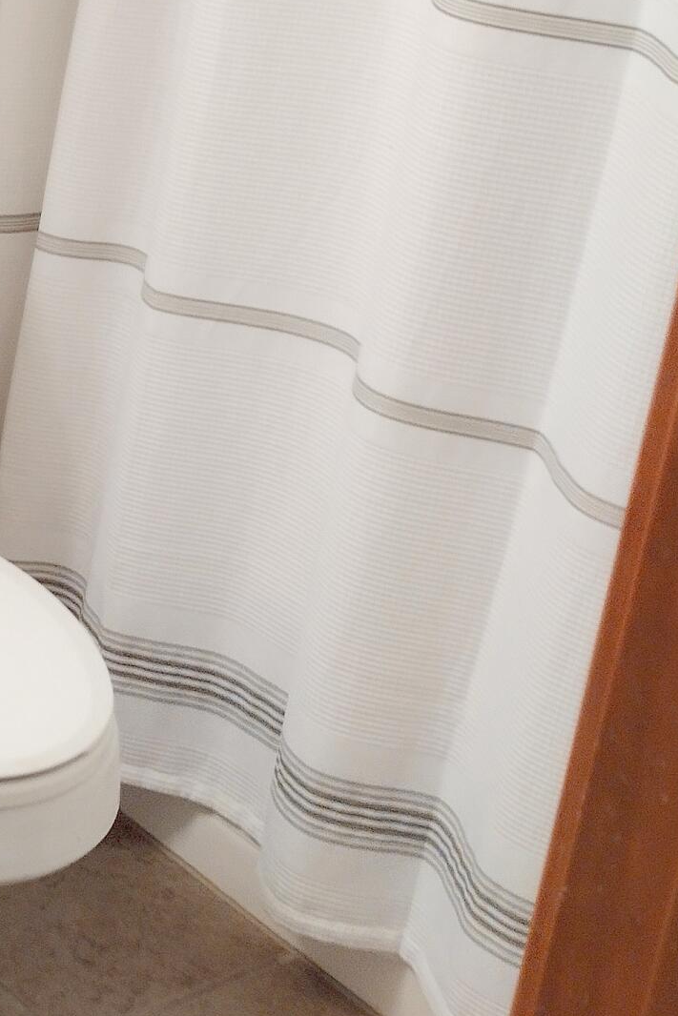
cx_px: -523
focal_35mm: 79
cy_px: 176
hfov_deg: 15.1
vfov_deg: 25.2
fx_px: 2231
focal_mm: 4.71
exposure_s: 1/40
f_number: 1.7
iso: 216
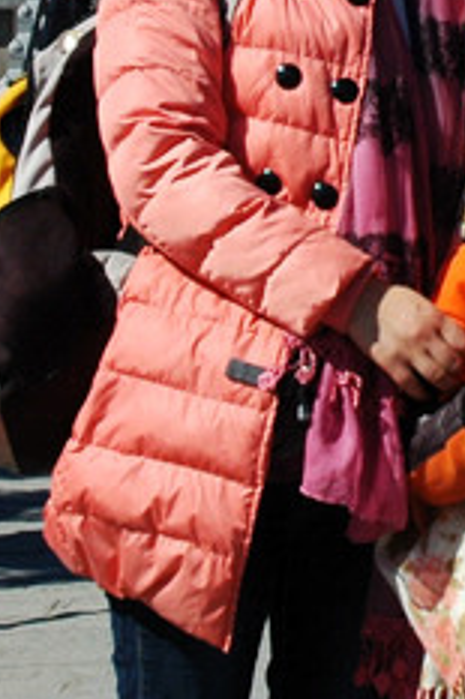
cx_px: 546
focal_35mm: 164
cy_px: -9
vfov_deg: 12.4
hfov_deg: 8.3
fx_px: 3186
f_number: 10
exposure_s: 1/400
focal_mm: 25
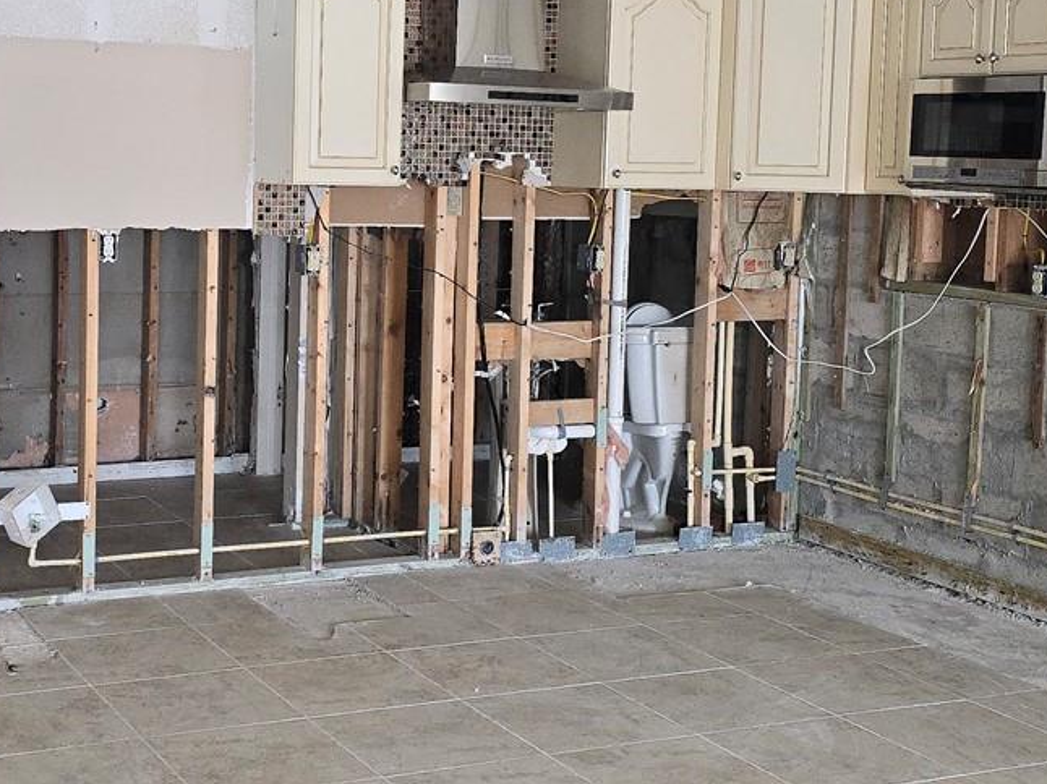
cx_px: 318
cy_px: 254
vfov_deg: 25.5
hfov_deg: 33.4
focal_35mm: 57
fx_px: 1723
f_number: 1.7
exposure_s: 1/120
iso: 320
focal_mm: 6.3
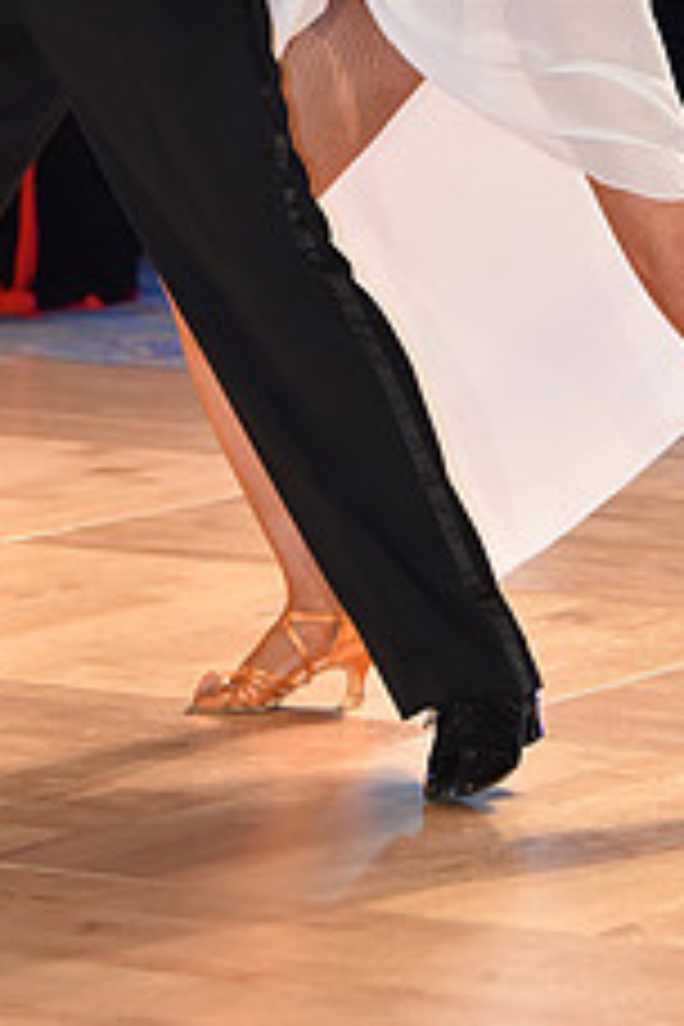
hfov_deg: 4.9
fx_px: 7979
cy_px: -153
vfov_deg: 7.3
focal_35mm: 280
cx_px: 196
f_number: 4.5
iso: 2000
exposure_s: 1/250
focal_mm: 110
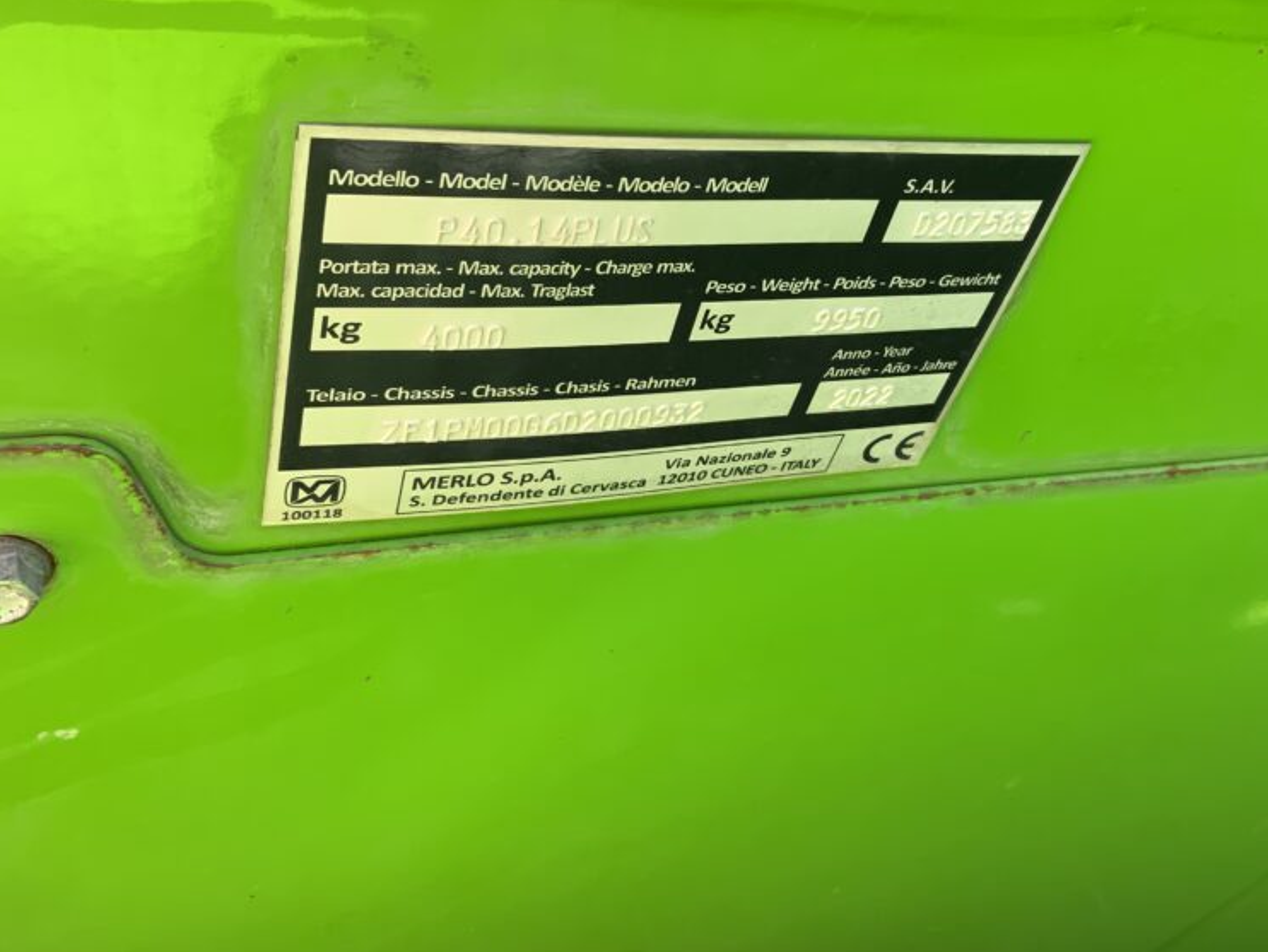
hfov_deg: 46.6
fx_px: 1466
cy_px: 376
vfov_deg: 35.8
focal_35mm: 40
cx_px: 737
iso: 16
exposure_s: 1/142
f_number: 1.8
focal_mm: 3
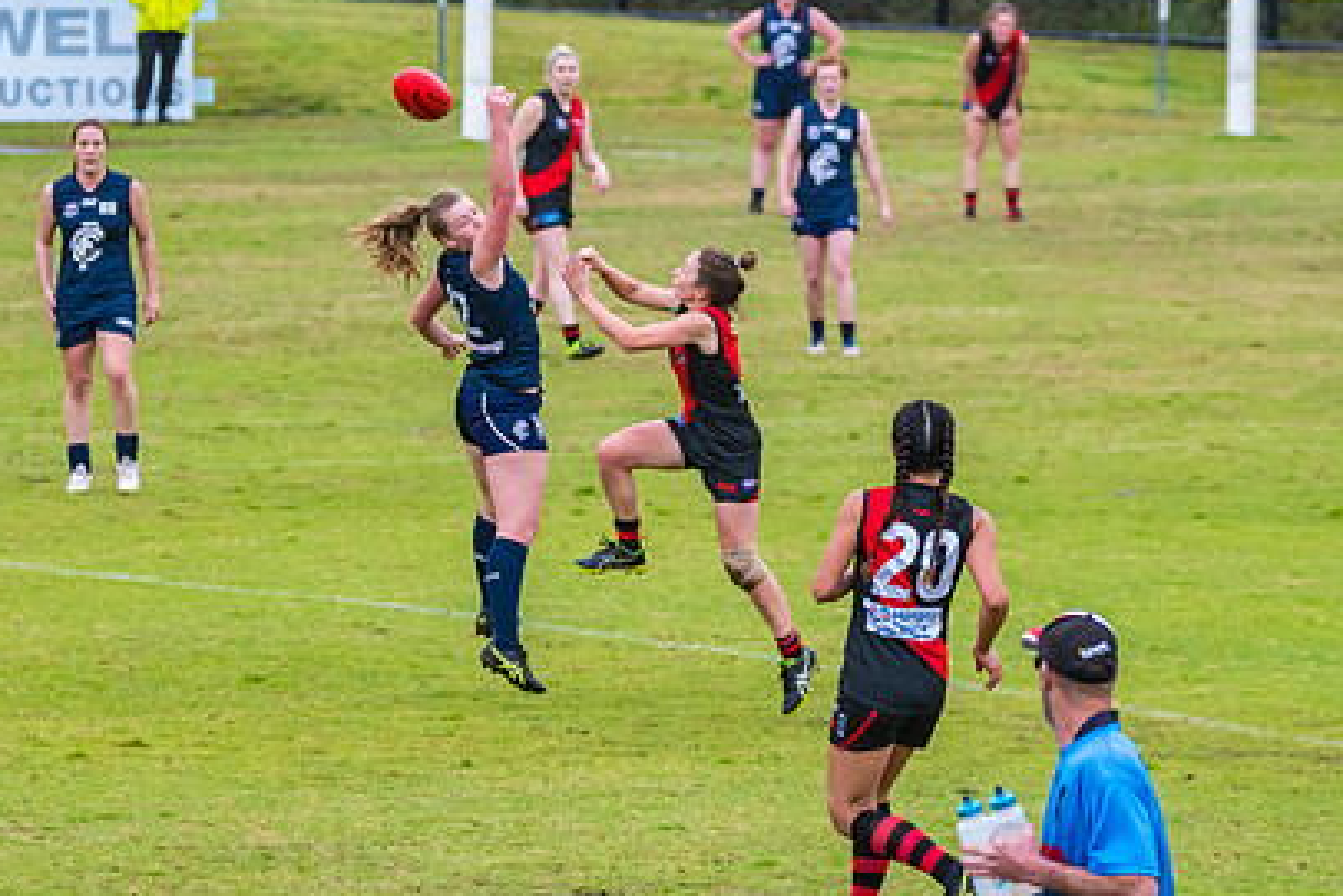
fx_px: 19218
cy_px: 431
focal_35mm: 515
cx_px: 400
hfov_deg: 4.0
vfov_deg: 2.7
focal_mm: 240
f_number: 7.1
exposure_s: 1/1600
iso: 1250
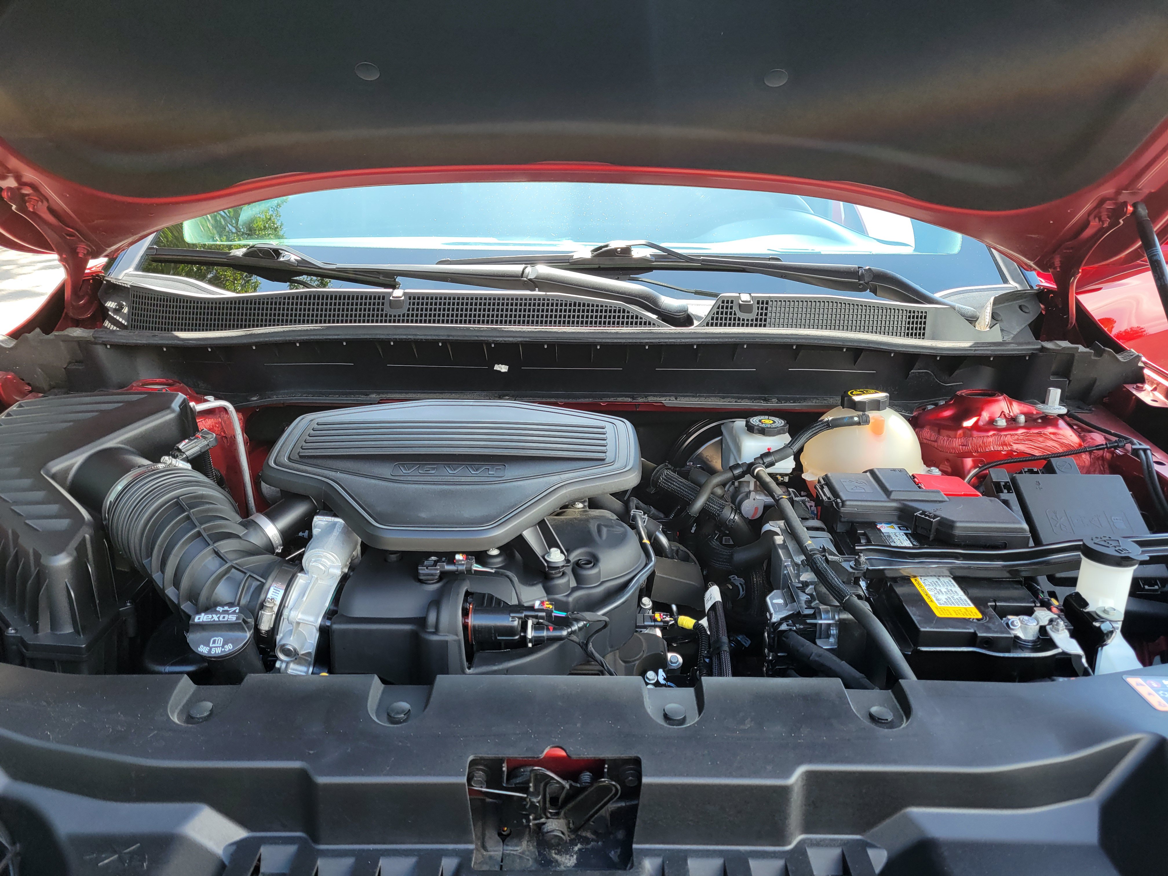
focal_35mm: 26
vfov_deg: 53.1
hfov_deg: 67.3
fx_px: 877
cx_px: 584
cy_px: 438
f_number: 1.8
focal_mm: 5.4
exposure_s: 1/224
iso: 40
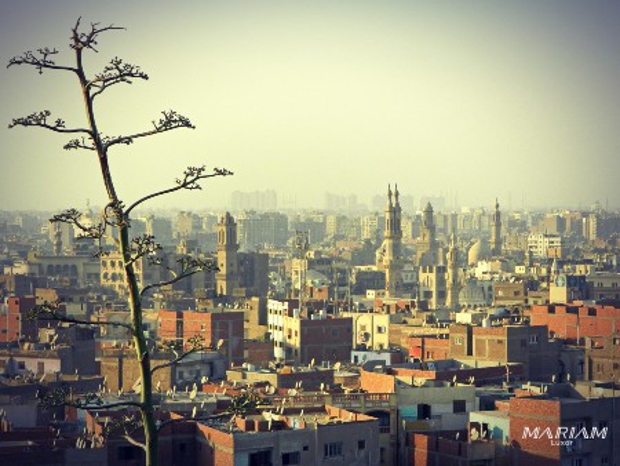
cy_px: 233
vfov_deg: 17.6
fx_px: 1505
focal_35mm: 84
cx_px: 310
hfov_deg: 23.3
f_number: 4.2
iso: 125
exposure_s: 1/400
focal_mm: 15.1
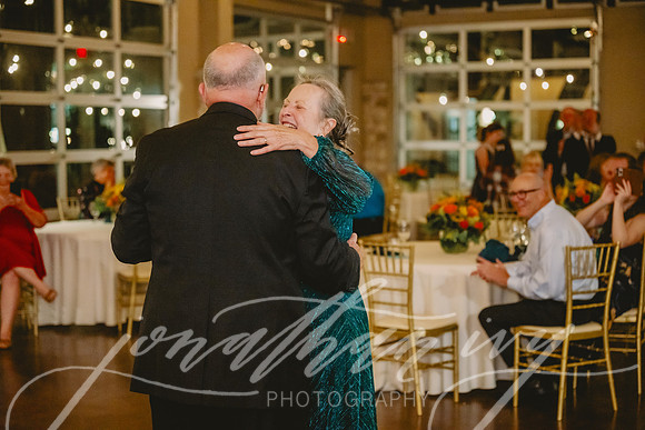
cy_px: 215
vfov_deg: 19.5
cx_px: 322
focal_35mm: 70
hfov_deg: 28.8
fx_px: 1254
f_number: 2.8
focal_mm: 70
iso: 5000
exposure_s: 1/160
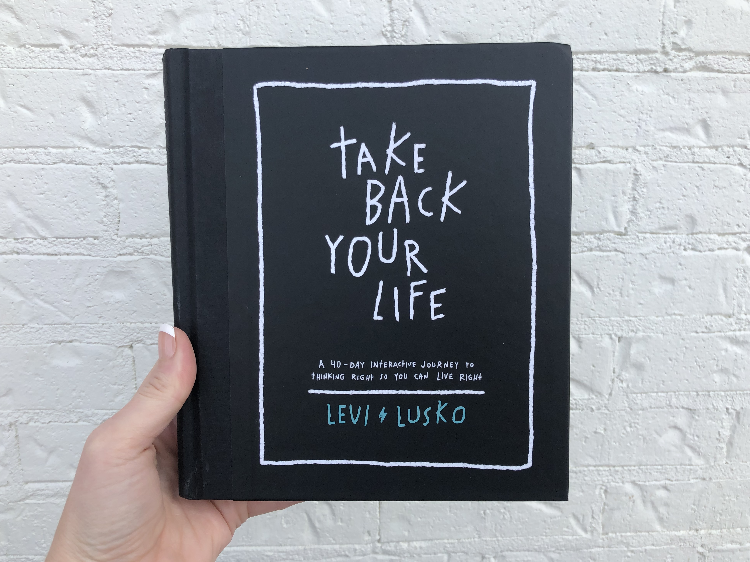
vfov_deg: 48.2
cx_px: 365
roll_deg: +0.7
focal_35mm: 29
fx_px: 628
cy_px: 281
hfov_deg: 61.6
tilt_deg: -13.9
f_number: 1.8
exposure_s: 1/631
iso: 20
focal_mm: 4
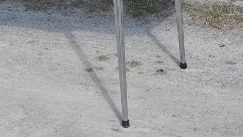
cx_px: 40
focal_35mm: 167
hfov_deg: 12.8
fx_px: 1076
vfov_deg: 7.2
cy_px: -15
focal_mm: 48
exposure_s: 1/180
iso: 320
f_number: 13
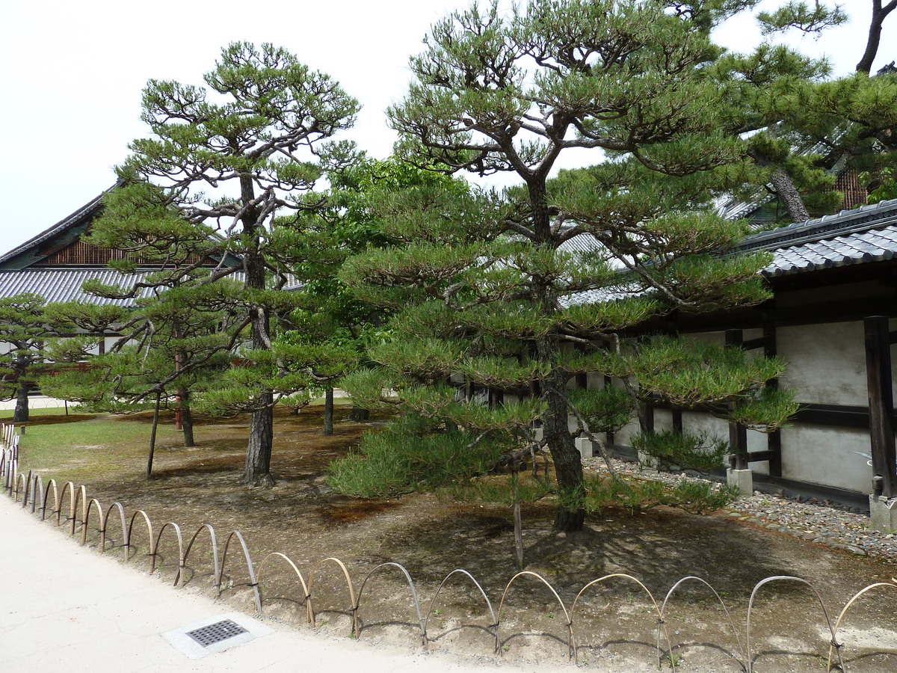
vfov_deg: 54.9
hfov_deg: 69.4
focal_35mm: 25
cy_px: 336
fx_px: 648
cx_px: 448
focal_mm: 4.1
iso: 80
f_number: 4
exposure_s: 1/400
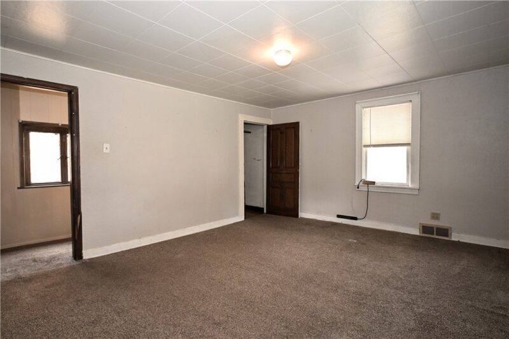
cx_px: 254
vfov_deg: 65.2
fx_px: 265
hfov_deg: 87.7
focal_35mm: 19
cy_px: 170
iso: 800
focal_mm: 12.5
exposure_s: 1/60
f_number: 4
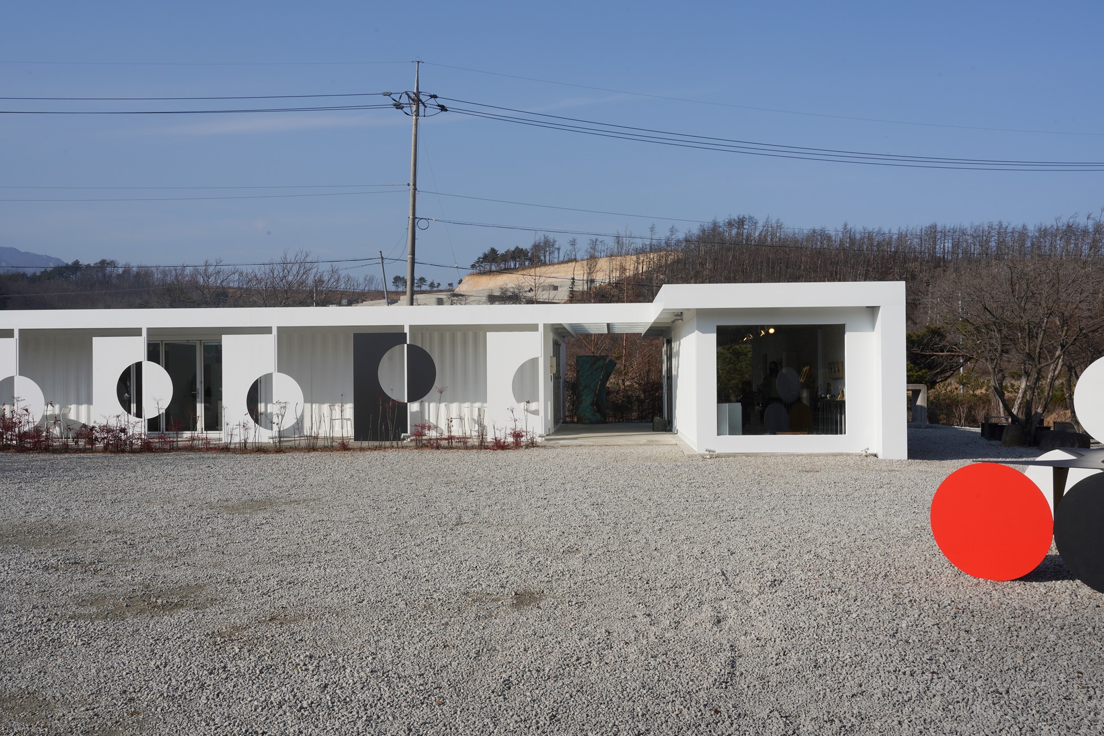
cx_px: 552
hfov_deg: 55.8
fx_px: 1043
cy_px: 368
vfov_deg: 38.9
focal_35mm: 34
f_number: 20
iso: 100
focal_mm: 34
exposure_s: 1/100
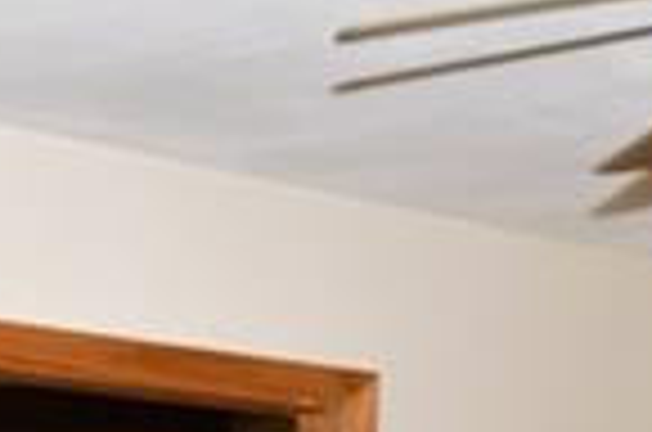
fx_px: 1916
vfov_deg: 11.7
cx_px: 72
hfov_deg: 19.0
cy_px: 837
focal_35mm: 106
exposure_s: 1/60
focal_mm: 10
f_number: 20
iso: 800
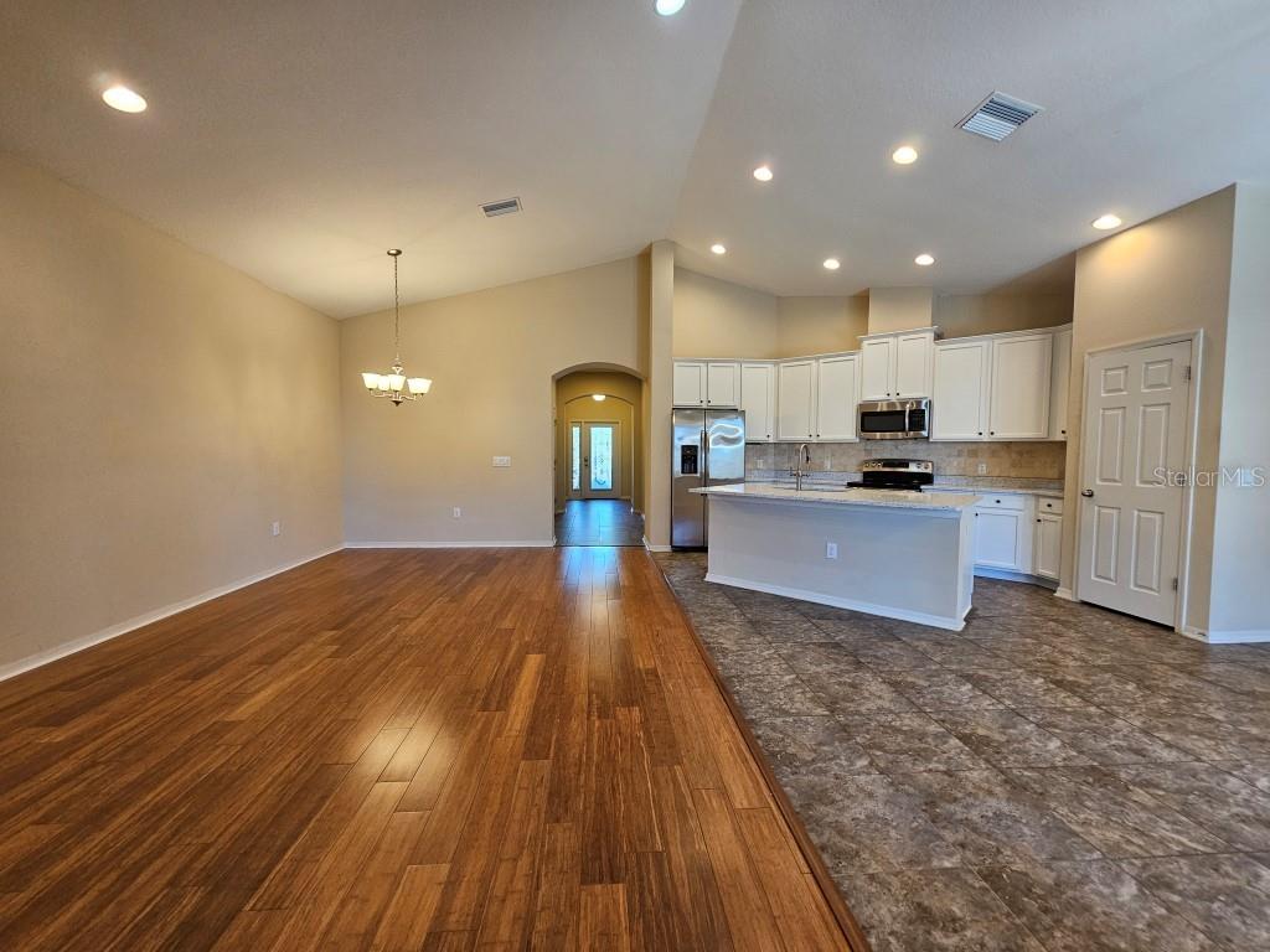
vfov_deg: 89.9
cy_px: 476
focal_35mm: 13
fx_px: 477
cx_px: 635
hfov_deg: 106.2
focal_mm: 2.2
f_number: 2.2
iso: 160
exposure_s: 1/60
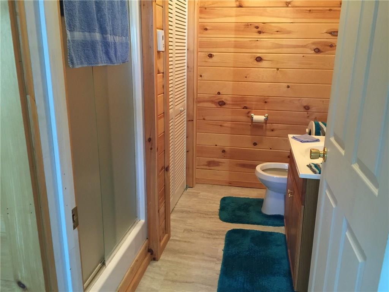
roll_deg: -3.0
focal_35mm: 29
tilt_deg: -14.4
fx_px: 326
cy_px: 146
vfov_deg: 48.2
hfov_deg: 61.7
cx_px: 194
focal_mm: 4.15
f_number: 2.2
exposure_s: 1/15
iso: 125
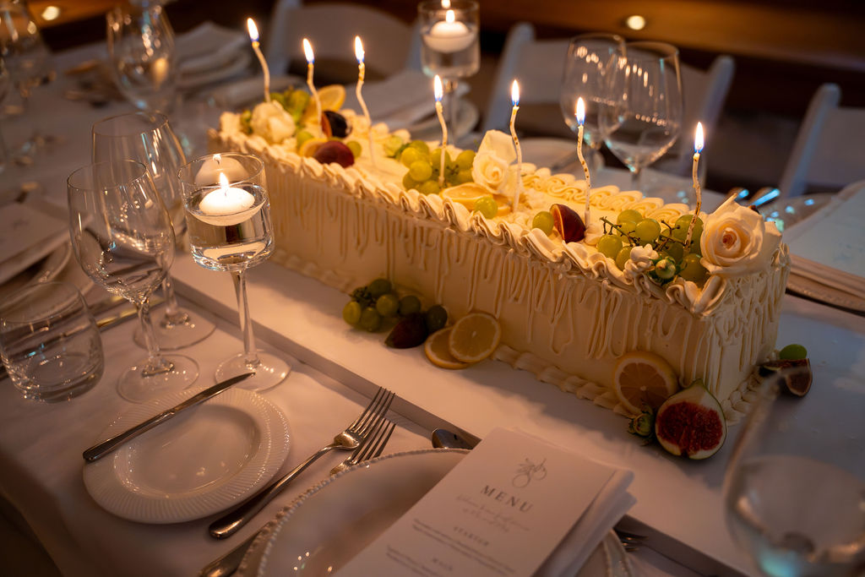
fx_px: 891
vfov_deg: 35.9
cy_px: 288
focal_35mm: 37
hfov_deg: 51.8
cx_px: 432
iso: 4000
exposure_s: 1/250
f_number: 2.8
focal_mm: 37.1
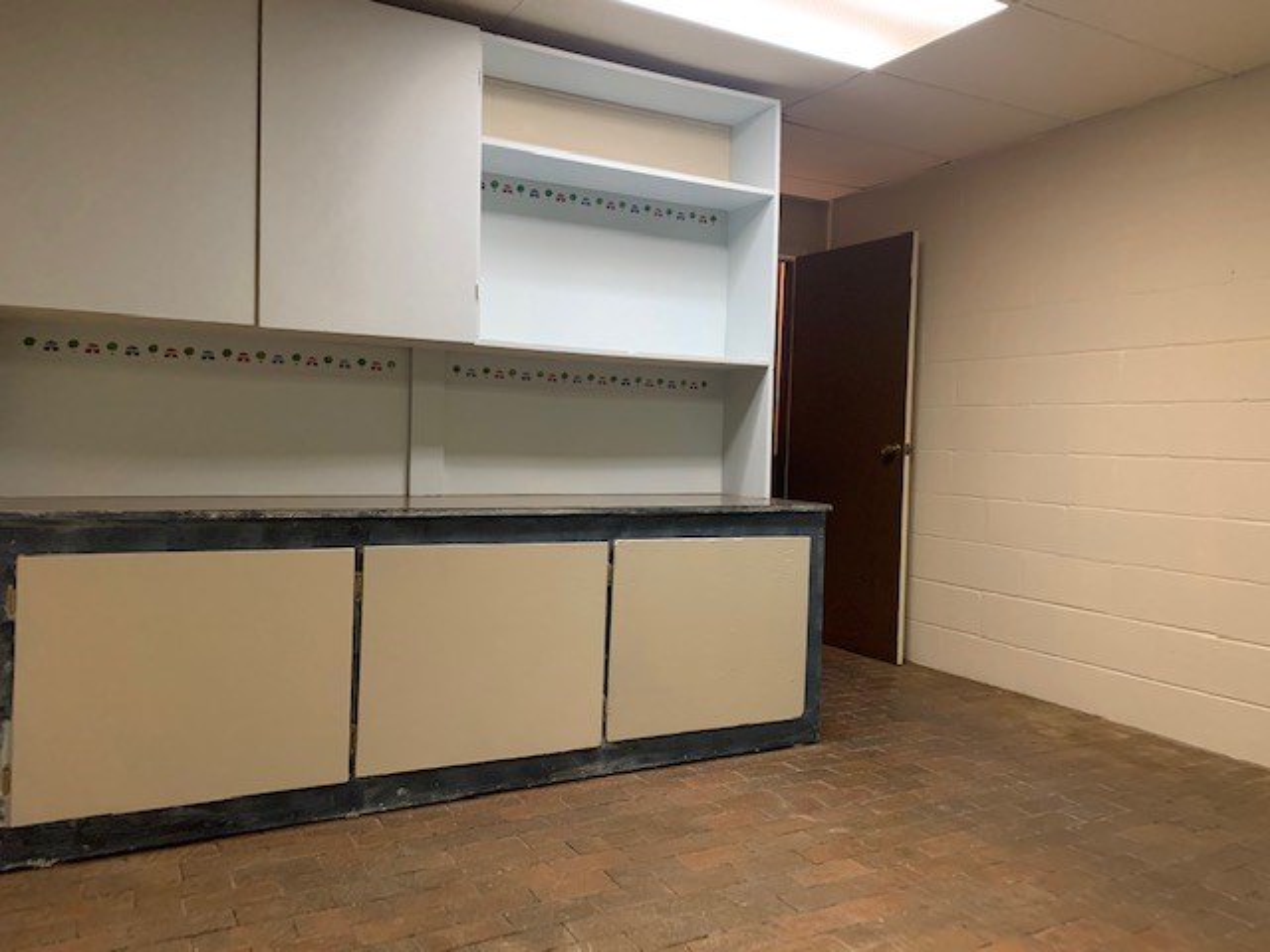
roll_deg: -1.6
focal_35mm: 26
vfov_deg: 53.1
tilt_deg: -0.8
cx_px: 635
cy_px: 476
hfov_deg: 67.3
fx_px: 954
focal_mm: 4.25
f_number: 1.8
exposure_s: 1/60
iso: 320
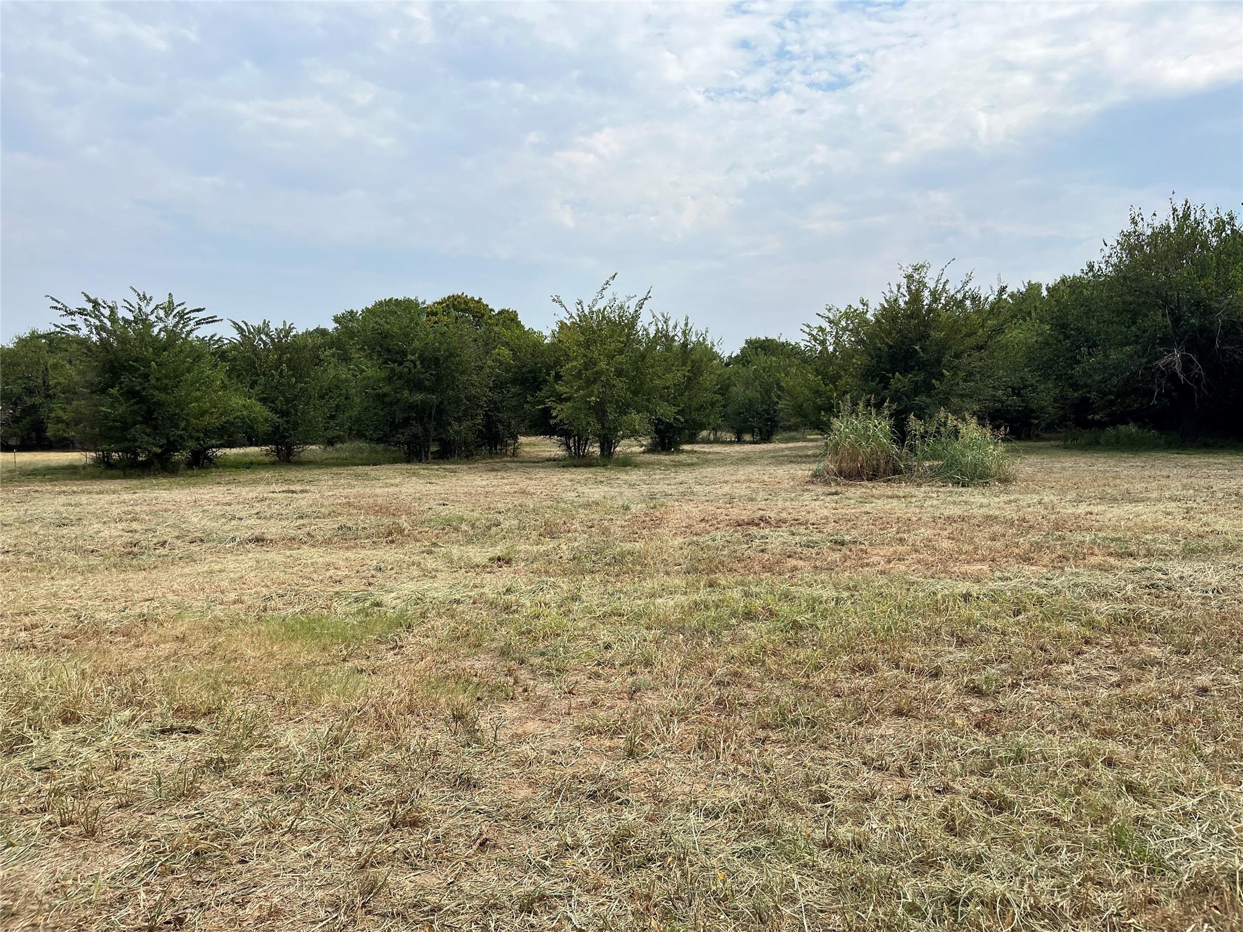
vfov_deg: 53.1
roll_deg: +0.2
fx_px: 934
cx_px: 622
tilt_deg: -5.0
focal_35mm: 26
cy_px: 466
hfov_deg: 67.3
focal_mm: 5.1
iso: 50
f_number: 1.6
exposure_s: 1/4149
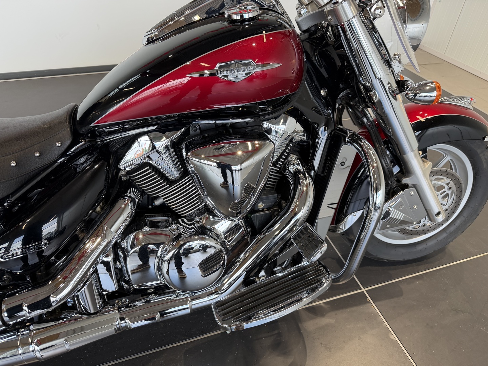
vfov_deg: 56.8
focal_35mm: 24
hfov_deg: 71.6
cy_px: 183
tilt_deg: -39.2
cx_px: 244
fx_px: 338
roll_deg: -3.6
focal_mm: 6.76
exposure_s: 1/212
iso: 160
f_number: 1.78
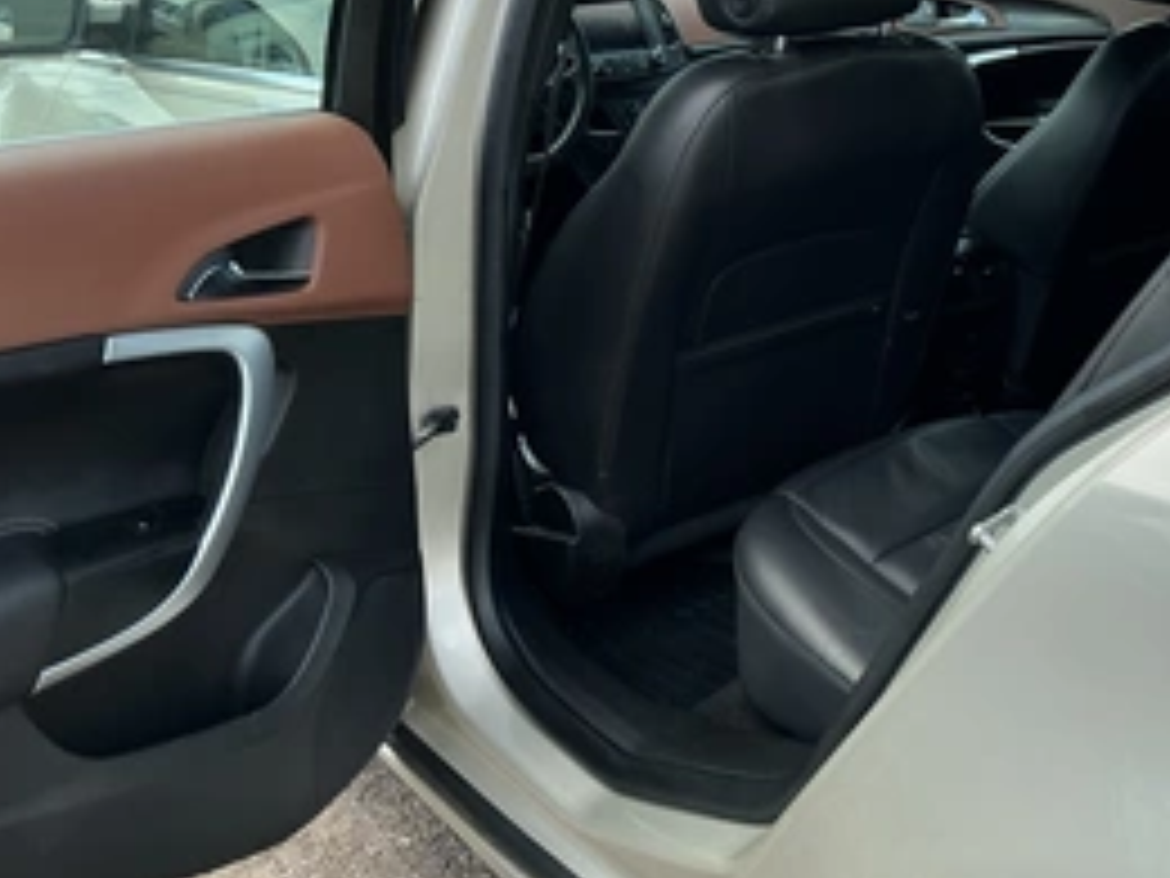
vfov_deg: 33.4
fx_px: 1453
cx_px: 783
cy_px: 306
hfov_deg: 43.2
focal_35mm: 43
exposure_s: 1/457
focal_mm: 3
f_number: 1.8
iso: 25
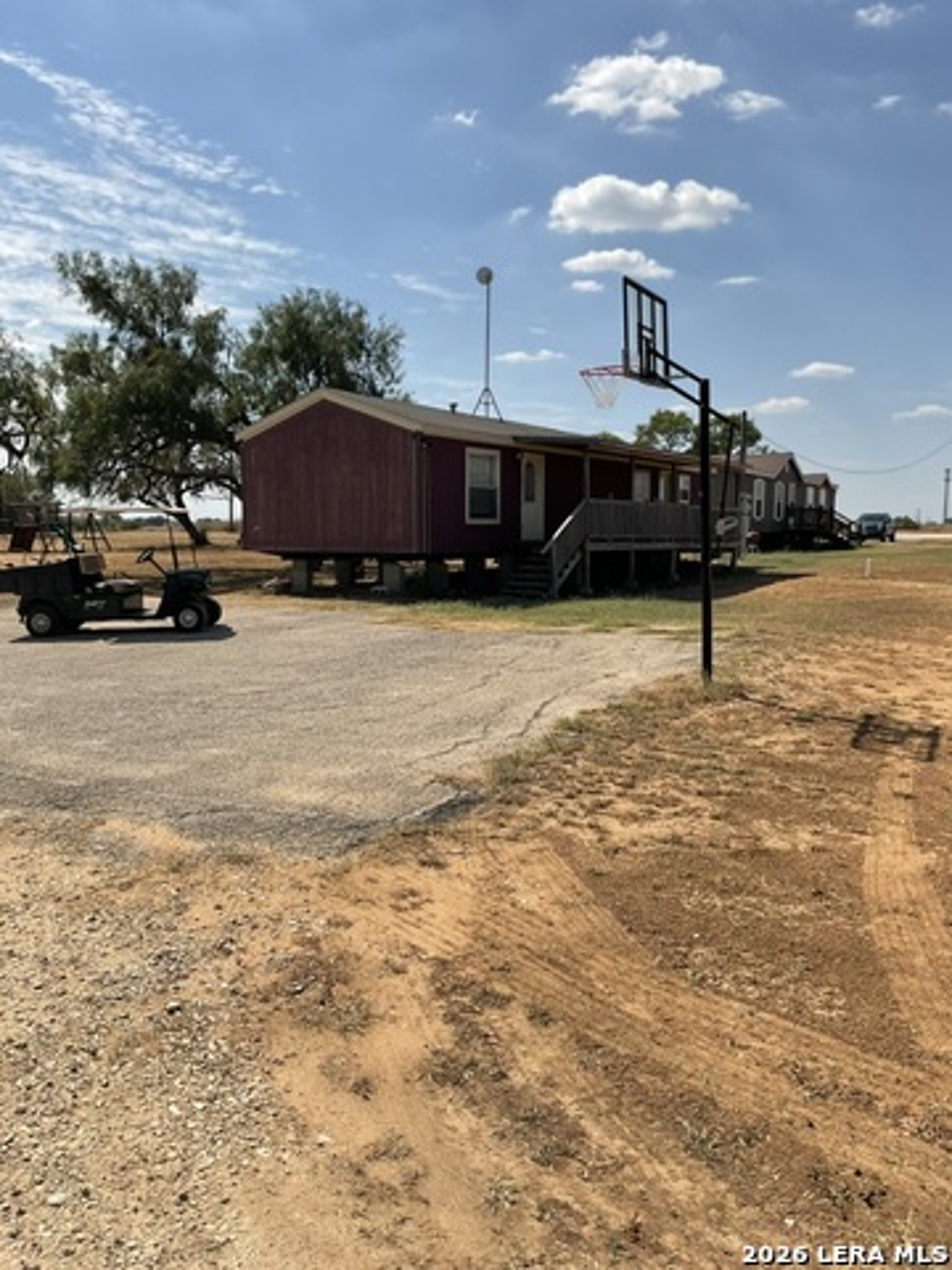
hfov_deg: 48.2
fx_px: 1063
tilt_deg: -5.0
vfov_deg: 61.7
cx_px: 476
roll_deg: +0.2
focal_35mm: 29
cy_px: 635
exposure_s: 1/3125
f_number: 1.8
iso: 16
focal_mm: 3
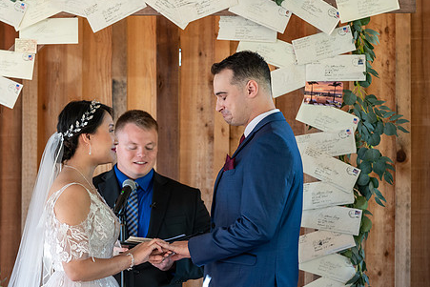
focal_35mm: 160
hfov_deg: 12.8
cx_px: 169
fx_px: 1912
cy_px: 173
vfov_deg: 8.6
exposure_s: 1/200
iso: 2000
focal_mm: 120
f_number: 4
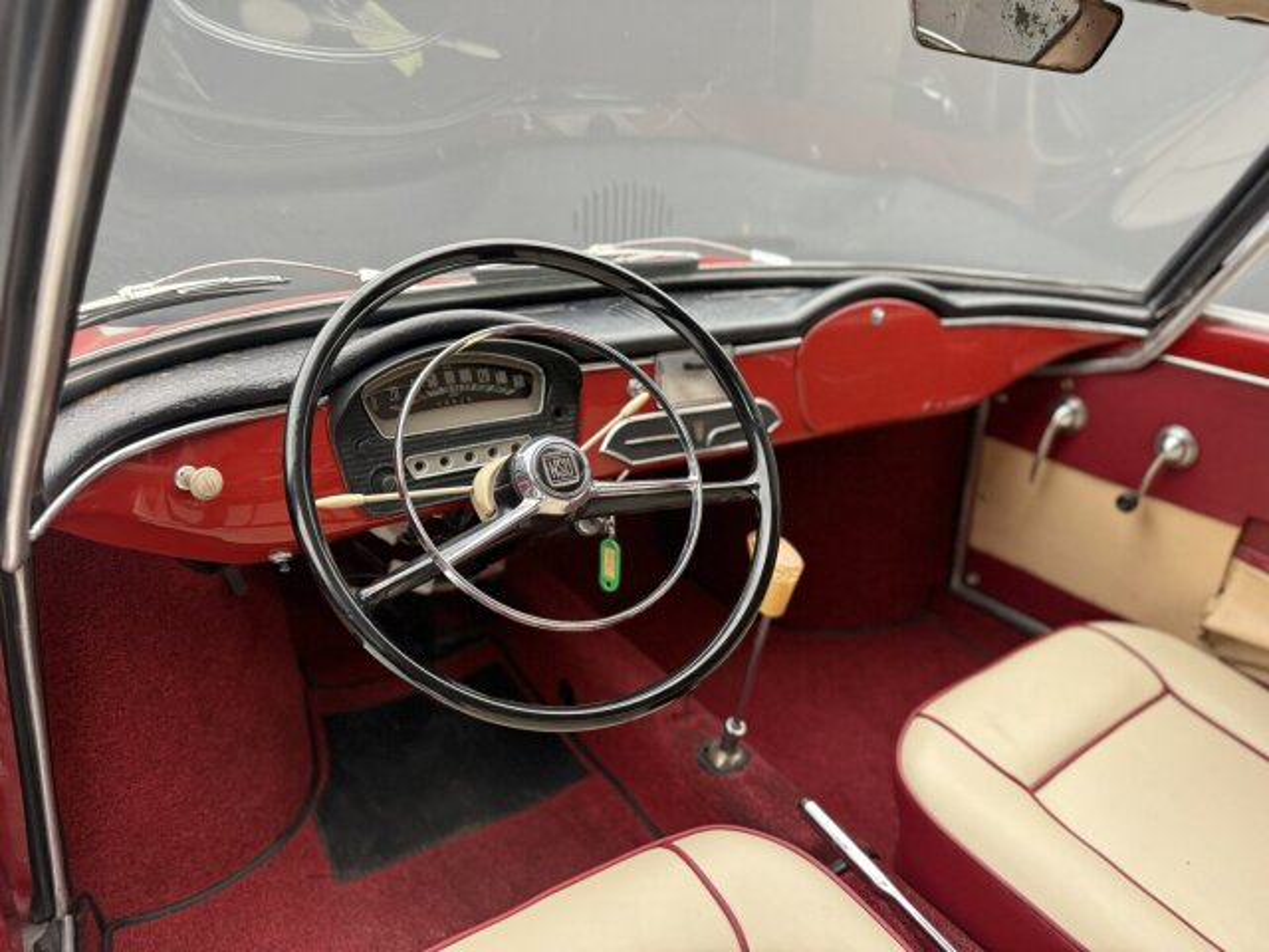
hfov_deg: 71.6
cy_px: 476
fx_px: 880
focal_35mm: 24
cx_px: 634
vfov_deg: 56.8
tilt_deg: -21.7
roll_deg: -2.6
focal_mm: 6.76
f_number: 1.78
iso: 400
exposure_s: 1/50
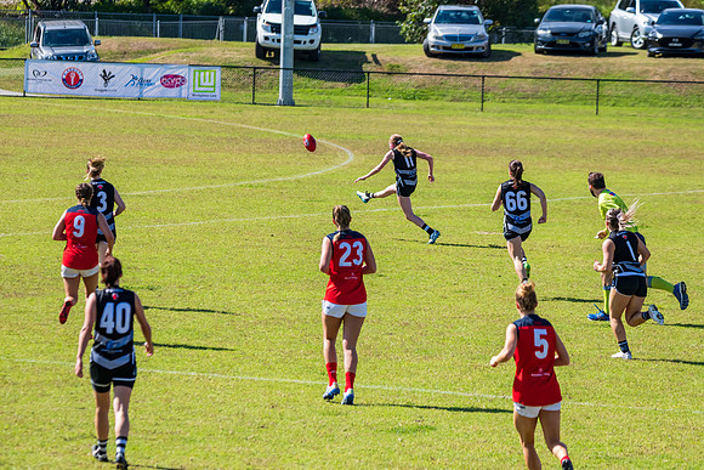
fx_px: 4657
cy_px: 216
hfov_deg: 8.6
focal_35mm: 238
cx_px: 323
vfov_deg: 5.8
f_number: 7.1
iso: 800
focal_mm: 220
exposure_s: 1/2000
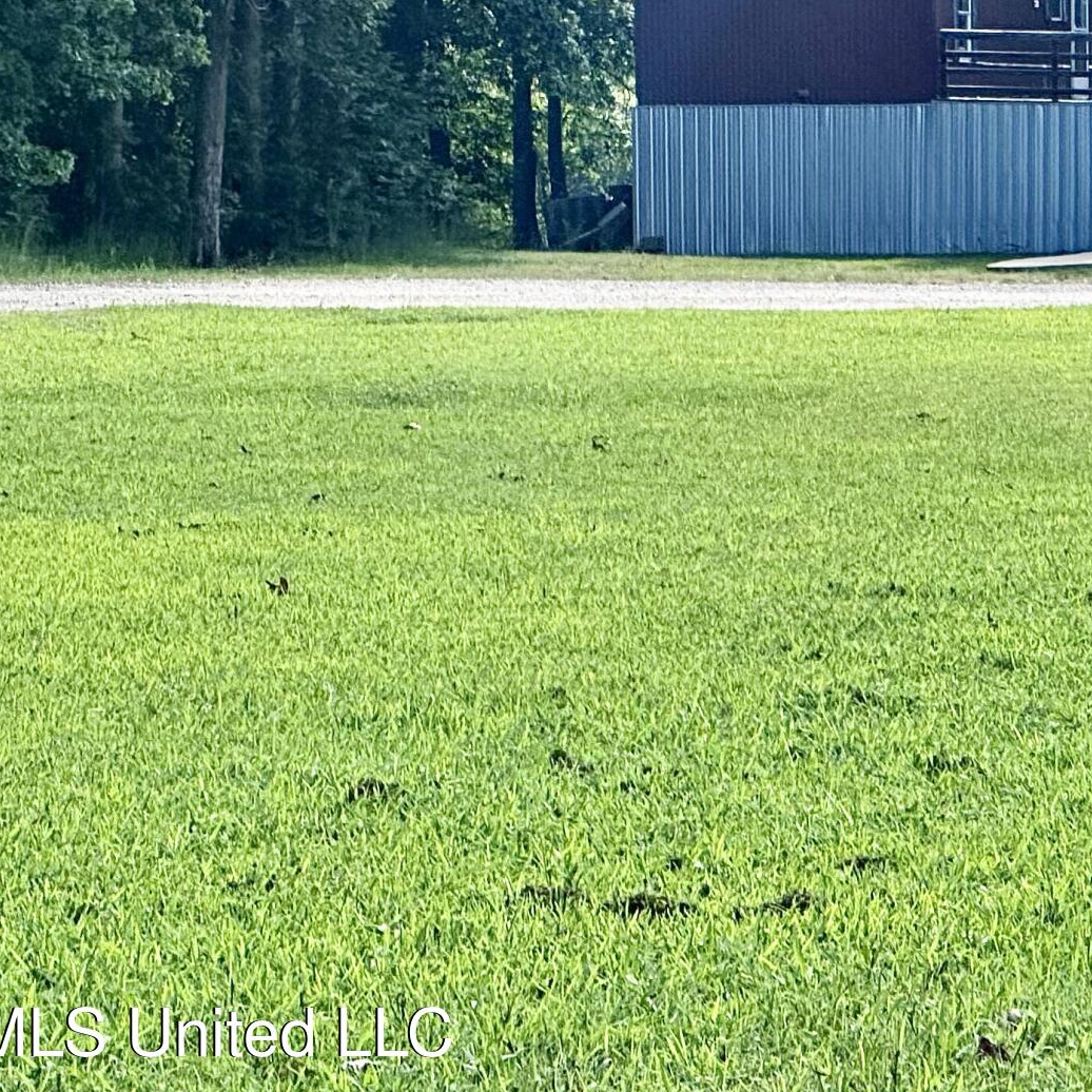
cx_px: 1332
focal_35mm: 197
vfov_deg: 8.8
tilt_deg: +0.5
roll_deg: -0.5
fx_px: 7031
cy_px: -44
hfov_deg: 8.8
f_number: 2.8
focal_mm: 9
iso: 32
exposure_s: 1/1143
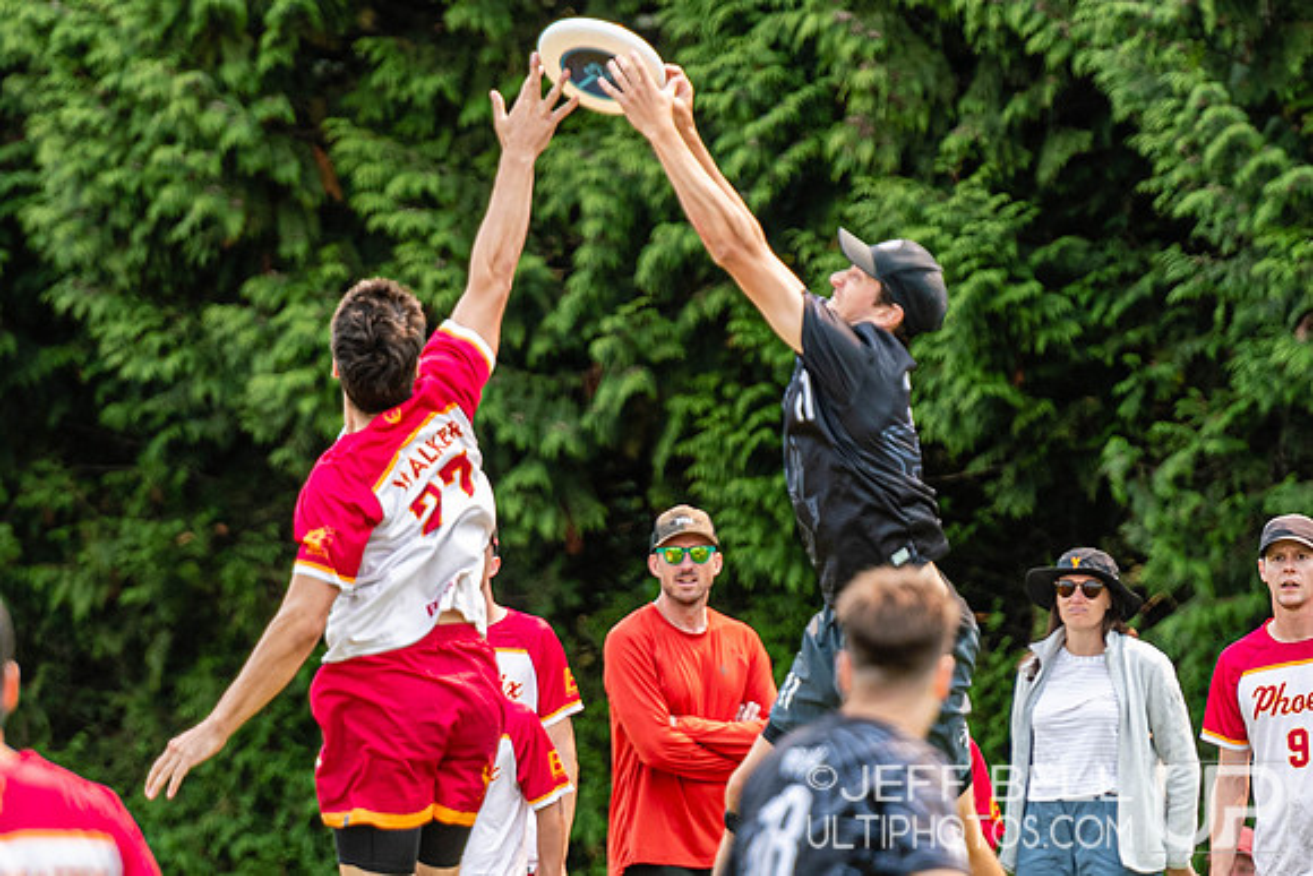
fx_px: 23025
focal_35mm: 631
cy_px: 446
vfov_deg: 2.2
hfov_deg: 3.3
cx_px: 840
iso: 180
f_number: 3.2
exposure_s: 1/1250
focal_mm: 200
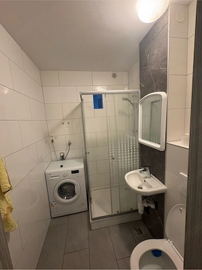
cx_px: 101
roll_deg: +4.0
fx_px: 109
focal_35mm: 14
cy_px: 135
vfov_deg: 102.1
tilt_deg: -5.1
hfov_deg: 85.7
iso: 200
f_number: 2.2
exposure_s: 1/50
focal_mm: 2.22
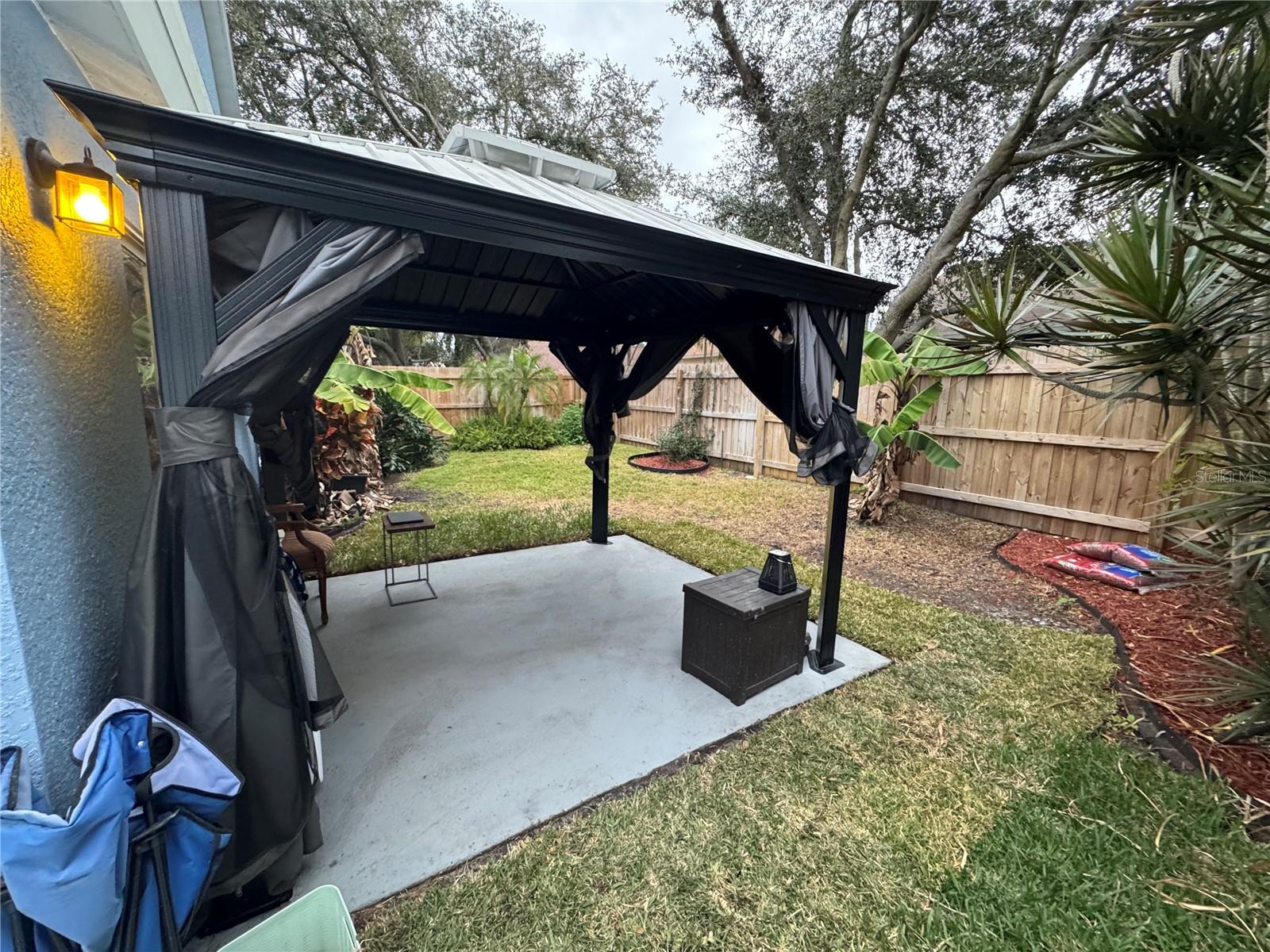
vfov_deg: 85.7
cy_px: 476
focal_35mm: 14
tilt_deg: -10.9
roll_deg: -1.8
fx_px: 514
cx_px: 635
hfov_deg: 102.1
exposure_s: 1/60
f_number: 2.2
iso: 320
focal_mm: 2.22
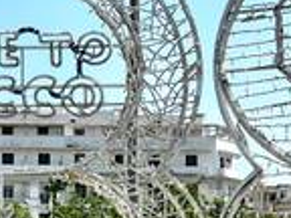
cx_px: -63
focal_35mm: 130
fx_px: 1093
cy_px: 168
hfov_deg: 14.7
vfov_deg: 11.4
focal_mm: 5.1
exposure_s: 1/4016
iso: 50
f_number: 1.6
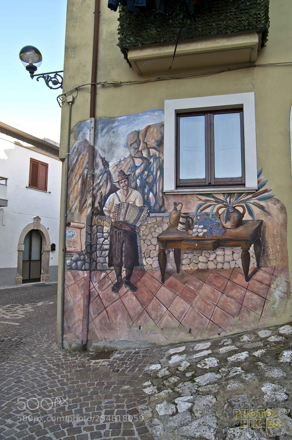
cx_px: 146
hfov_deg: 50.3
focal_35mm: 26
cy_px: 220
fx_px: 311
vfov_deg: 70.5
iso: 100
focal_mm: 17
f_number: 5
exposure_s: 1/160
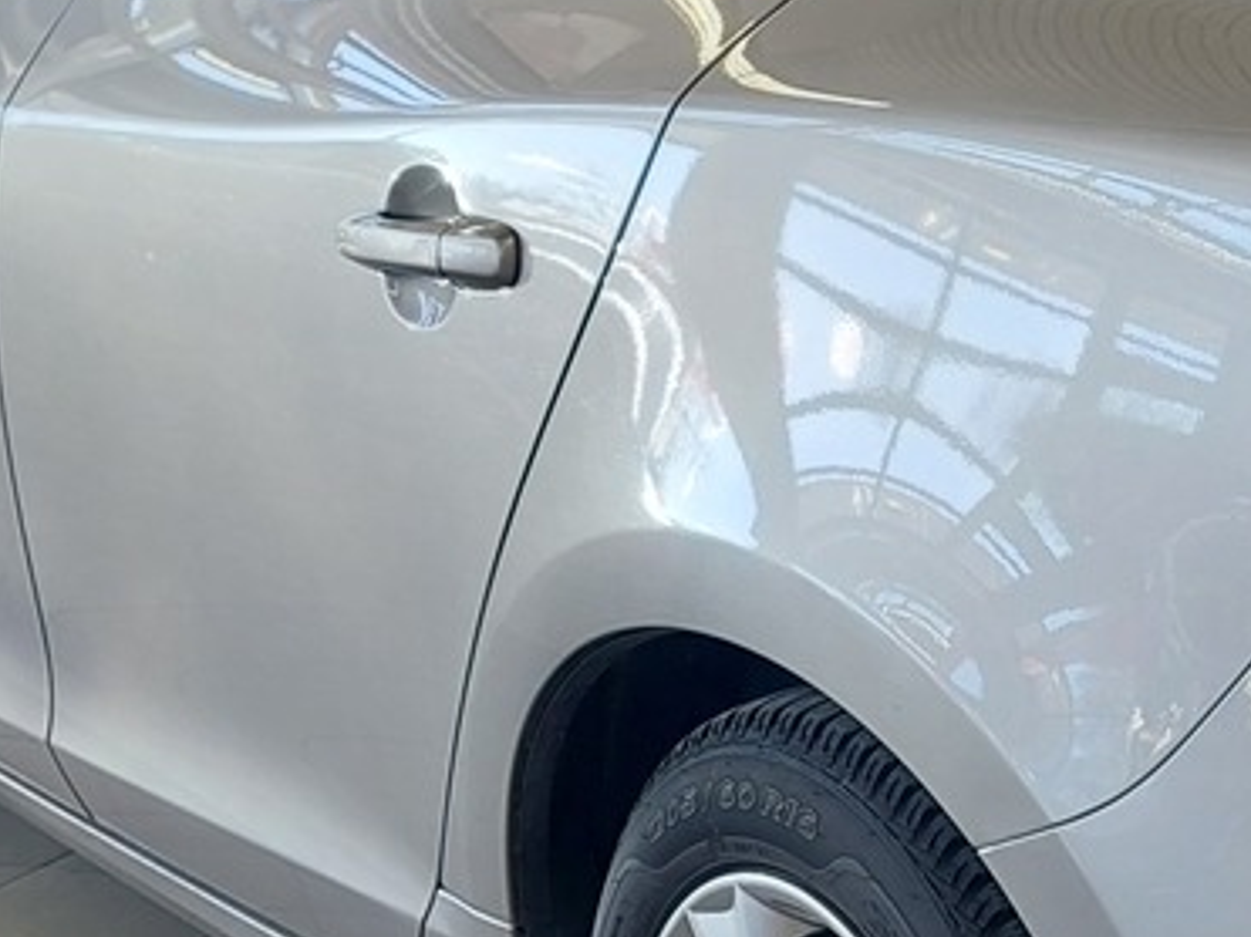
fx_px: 3504
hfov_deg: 19.2
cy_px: 640
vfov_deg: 15.2
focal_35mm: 97
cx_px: 1474
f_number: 1.8
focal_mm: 5.23
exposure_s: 1/100
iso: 50
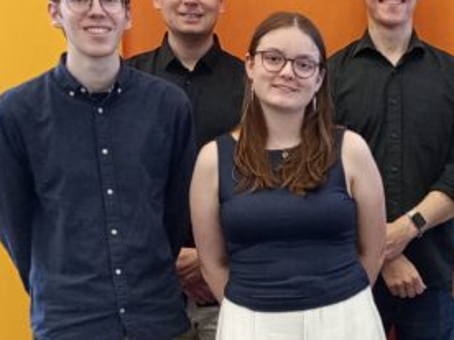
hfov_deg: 23.8
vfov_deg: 18.6
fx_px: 1023
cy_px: 309
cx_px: 469
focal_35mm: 78
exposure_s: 1/25
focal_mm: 4.27
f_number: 1.8
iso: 798
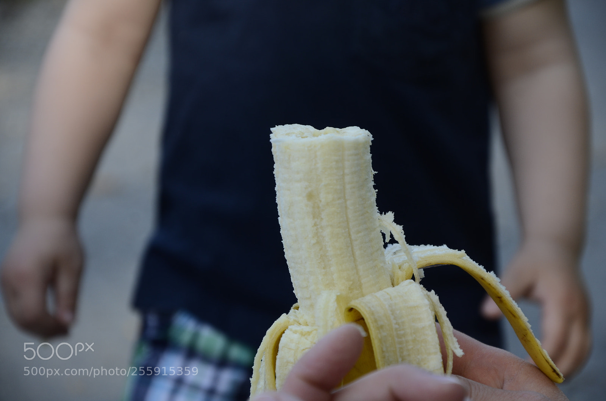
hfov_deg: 13.1
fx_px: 2645
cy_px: 200
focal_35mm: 158
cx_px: 303
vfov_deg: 8.7
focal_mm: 105
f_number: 5.6
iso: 200
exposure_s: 1/200
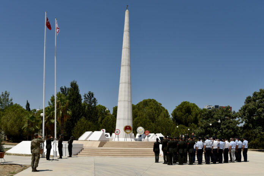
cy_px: 88
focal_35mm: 32
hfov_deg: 58.7
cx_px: 132
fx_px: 235
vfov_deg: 41.2
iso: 100
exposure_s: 1/1250
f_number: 5.6
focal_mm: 32
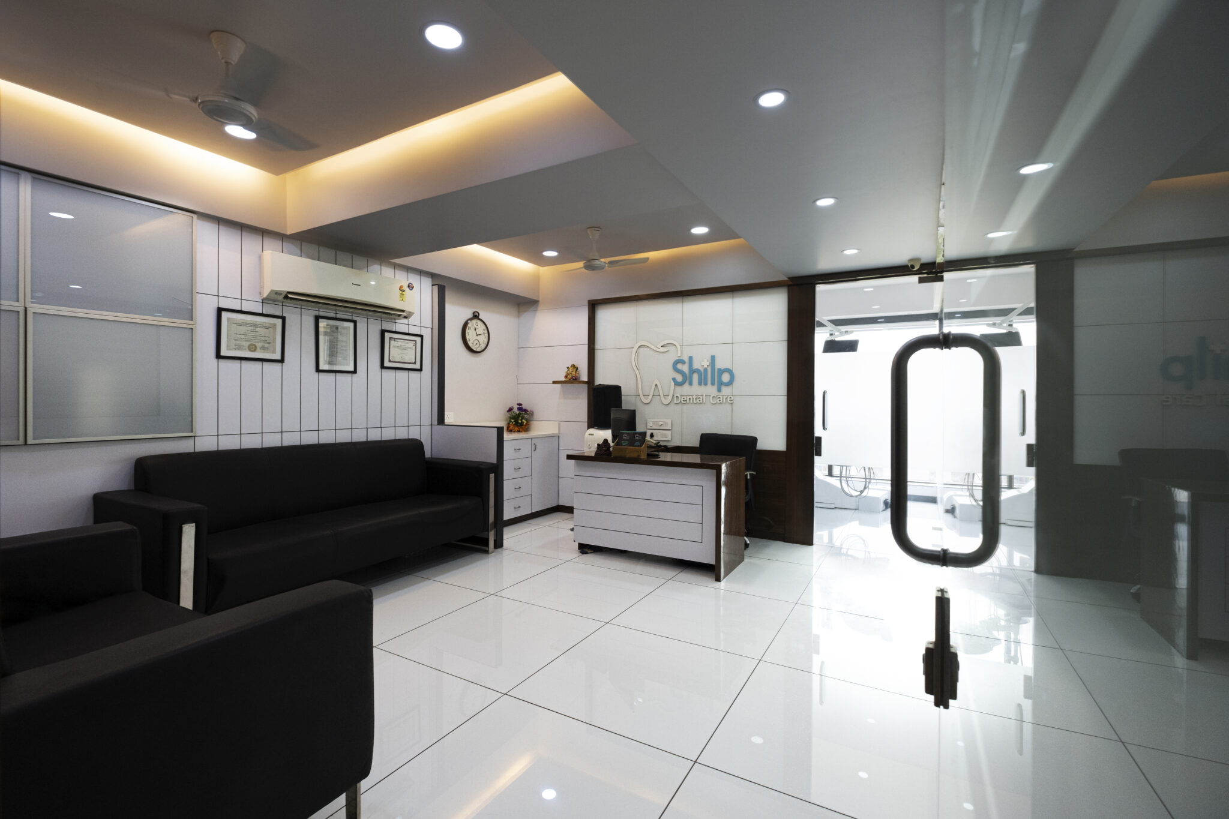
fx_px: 512
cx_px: 614
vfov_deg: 77.3
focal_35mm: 15
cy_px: 410
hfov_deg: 100.4
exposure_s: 1/100
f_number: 4
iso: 1000
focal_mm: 10
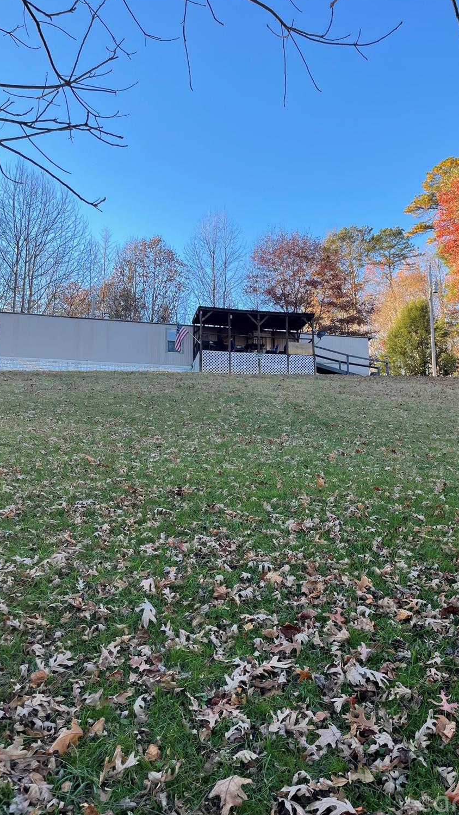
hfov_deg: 39.9
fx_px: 627
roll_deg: +1.4
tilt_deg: +11.3
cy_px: 410
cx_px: 288
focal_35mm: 29
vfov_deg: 66.1
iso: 32
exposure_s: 1/458
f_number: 1.6
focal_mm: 4.2
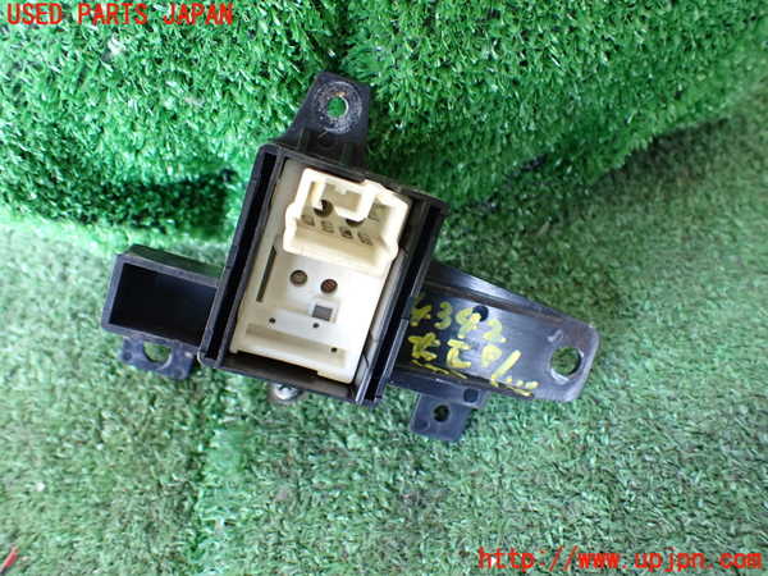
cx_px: 384
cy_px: 288
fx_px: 666
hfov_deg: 60.0
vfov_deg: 46.8
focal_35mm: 30
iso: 800
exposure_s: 1/60
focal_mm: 5.4
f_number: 2.3
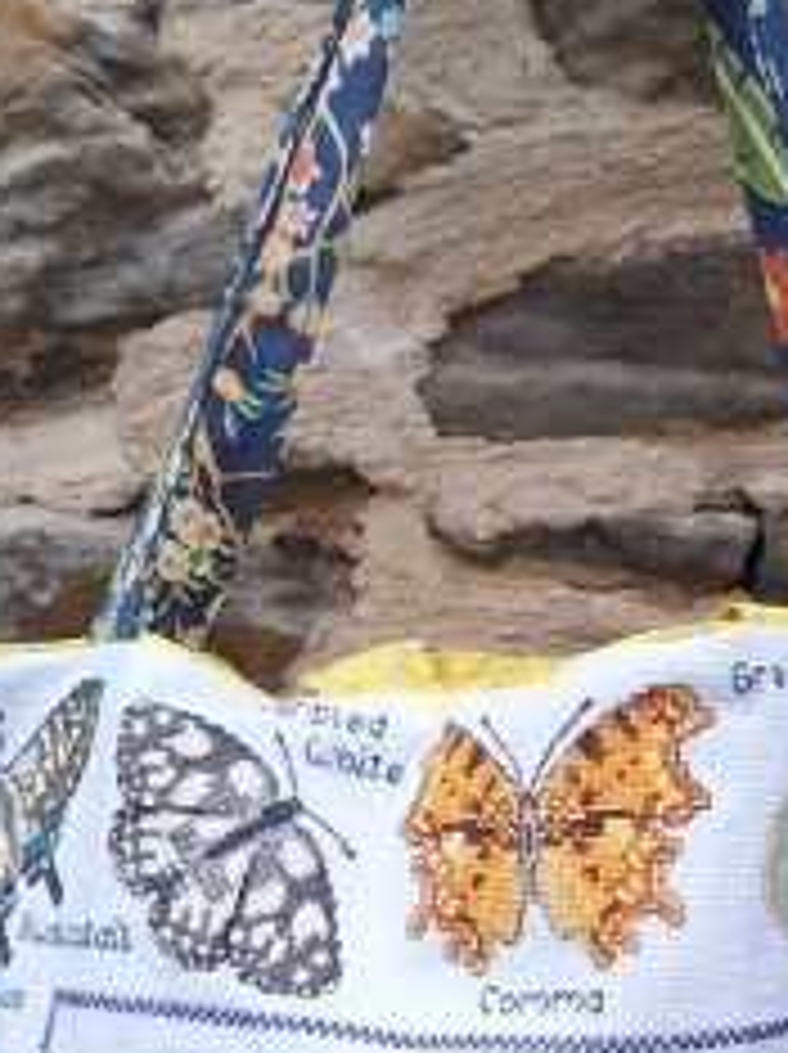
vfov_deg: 30.4
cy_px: 760
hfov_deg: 22.9
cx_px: 621
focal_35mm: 63
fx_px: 1916
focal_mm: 5.54
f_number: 1.8
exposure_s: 1/182
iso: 40
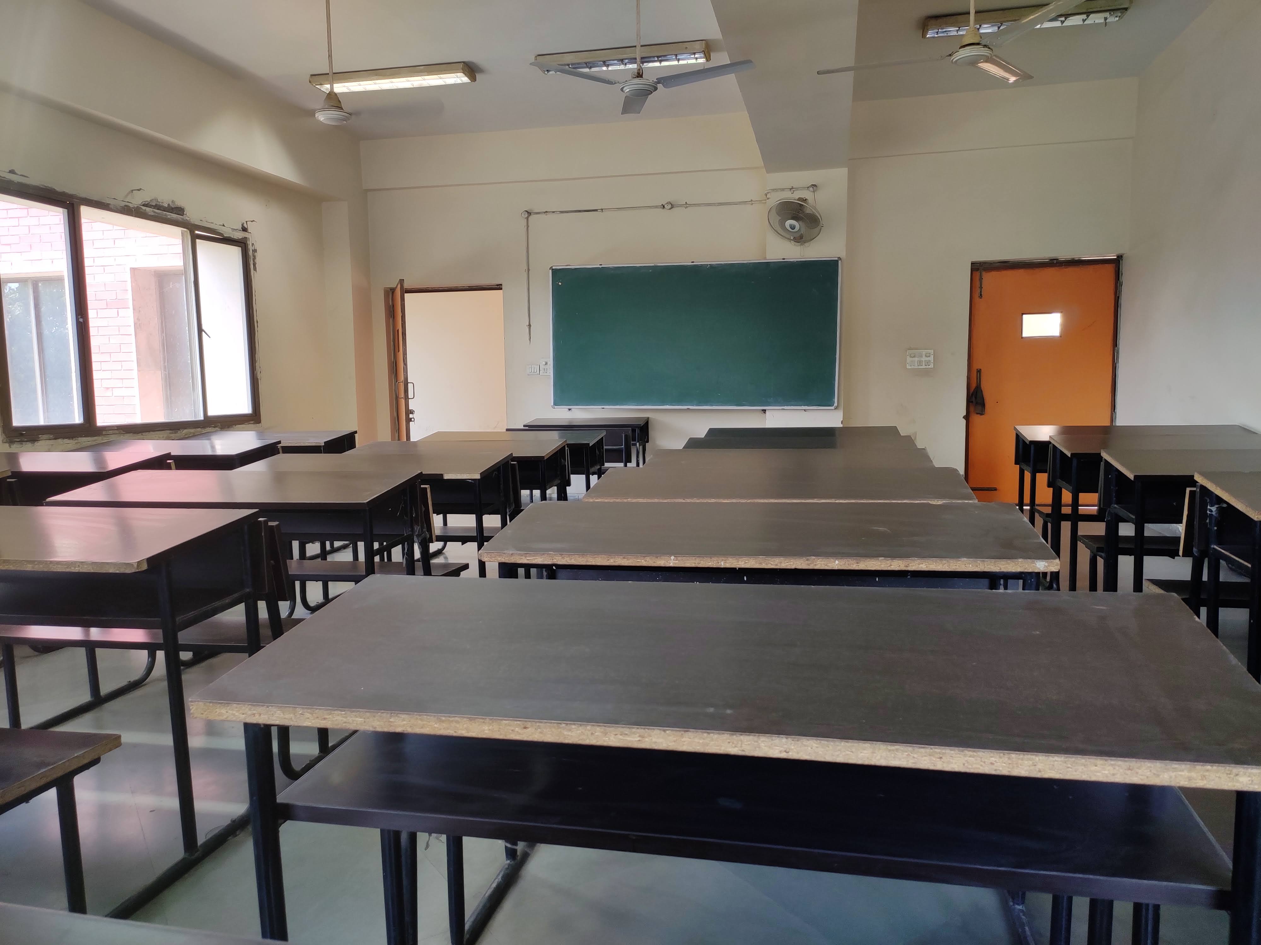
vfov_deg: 54.9
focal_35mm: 25
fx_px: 911
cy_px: 472
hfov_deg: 69.4
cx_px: 630
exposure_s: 1/33
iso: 159
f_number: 1.79
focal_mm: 4.74
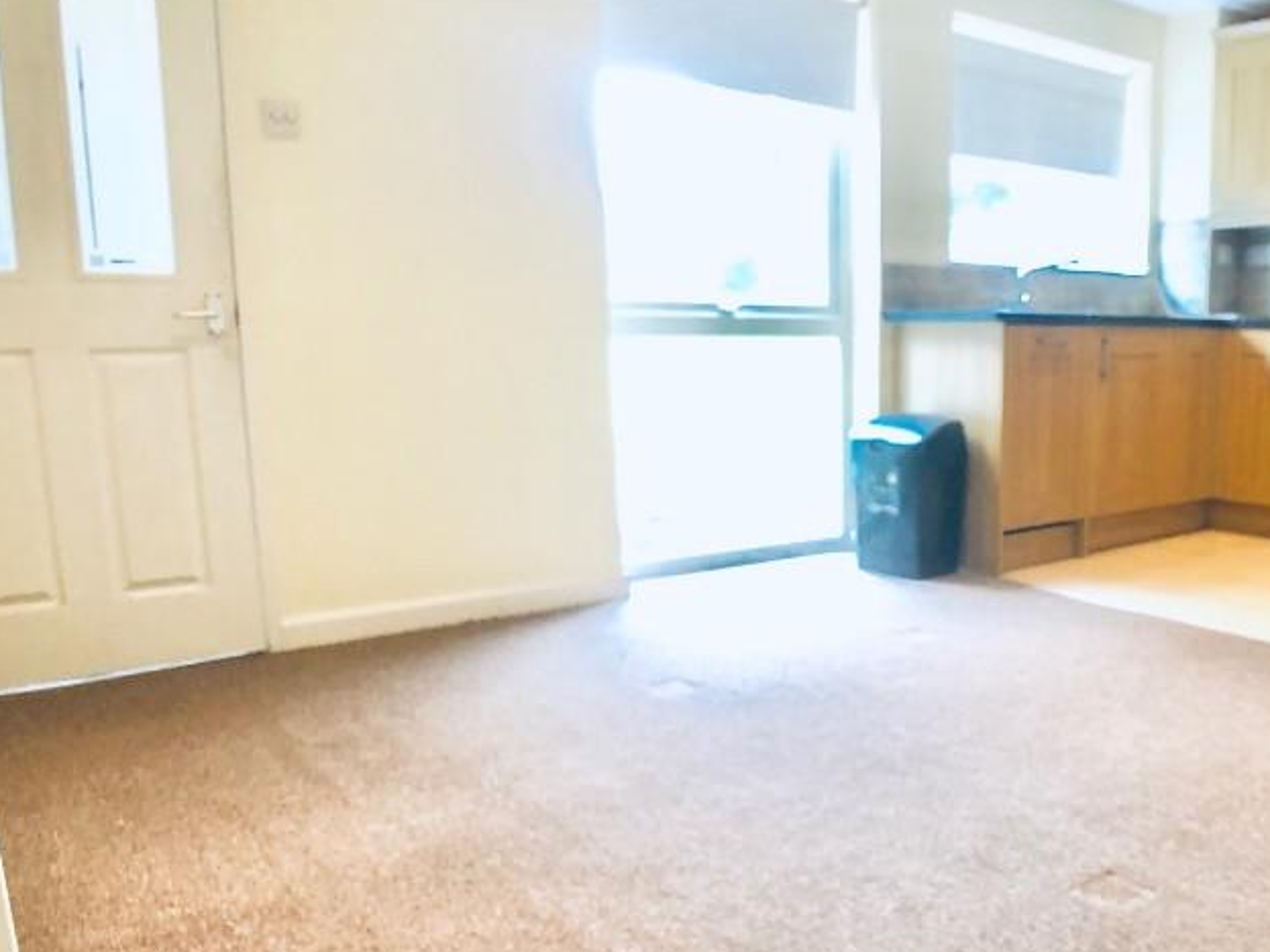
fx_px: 1687
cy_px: 573
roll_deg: +0.6
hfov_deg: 39.7
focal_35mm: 46
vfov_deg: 31.4
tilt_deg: -11.9
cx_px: 1003
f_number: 1.8
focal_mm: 3.99
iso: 50
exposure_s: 1/17
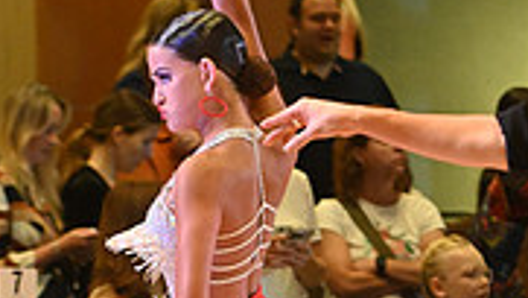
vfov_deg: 3.3
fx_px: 5168
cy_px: 479
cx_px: 465
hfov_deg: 5.8
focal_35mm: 369
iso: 4000
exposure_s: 1/400
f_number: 5.6
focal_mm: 110
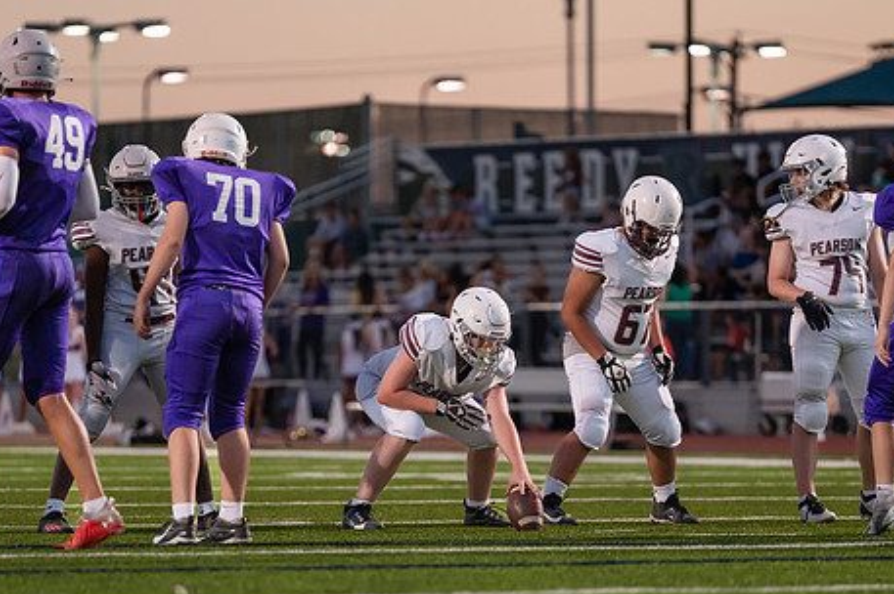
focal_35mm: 275
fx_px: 6824
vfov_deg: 5.0
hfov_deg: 7.5
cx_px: 456
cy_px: 403
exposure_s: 1/1250
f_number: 2.8
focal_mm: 200
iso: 3200
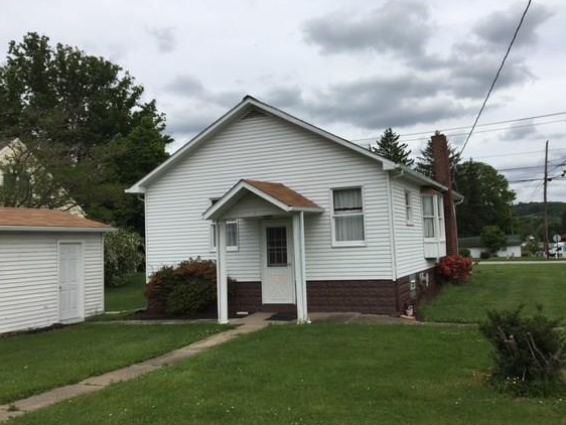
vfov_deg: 43.0
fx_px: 540
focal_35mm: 33
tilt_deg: +3.8
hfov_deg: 55.3
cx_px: 303
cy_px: 204
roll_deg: +2.9
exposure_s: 1/2137
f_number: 2.2
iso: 25
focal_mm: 4.15
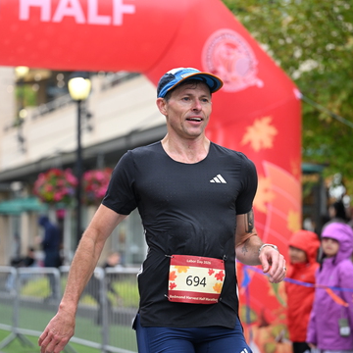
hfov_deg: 15.4
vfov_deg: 15.4
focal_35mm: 113
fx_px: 1304
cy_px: 182
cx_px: 175
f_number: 2.8
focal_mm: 87
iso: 1000
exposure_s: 1/1600
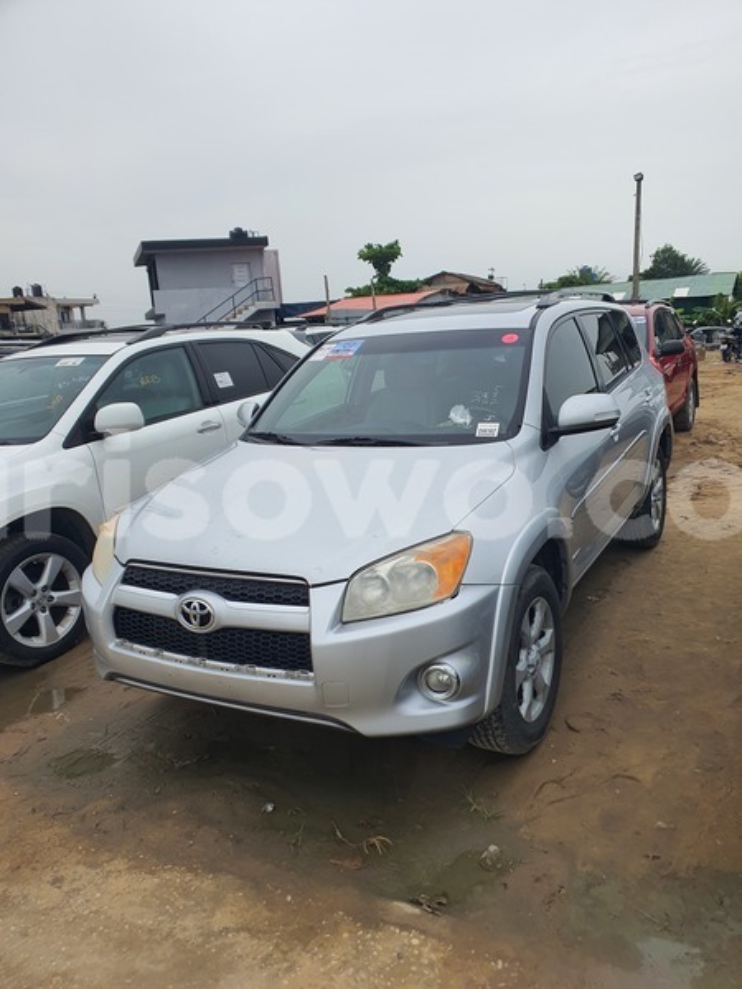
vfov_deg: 67.3
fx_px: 743
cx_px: 371
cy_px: 494
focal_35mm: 26
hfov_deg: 53.1
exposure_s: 1/572
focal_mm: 4.3
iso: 50
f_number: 2.4
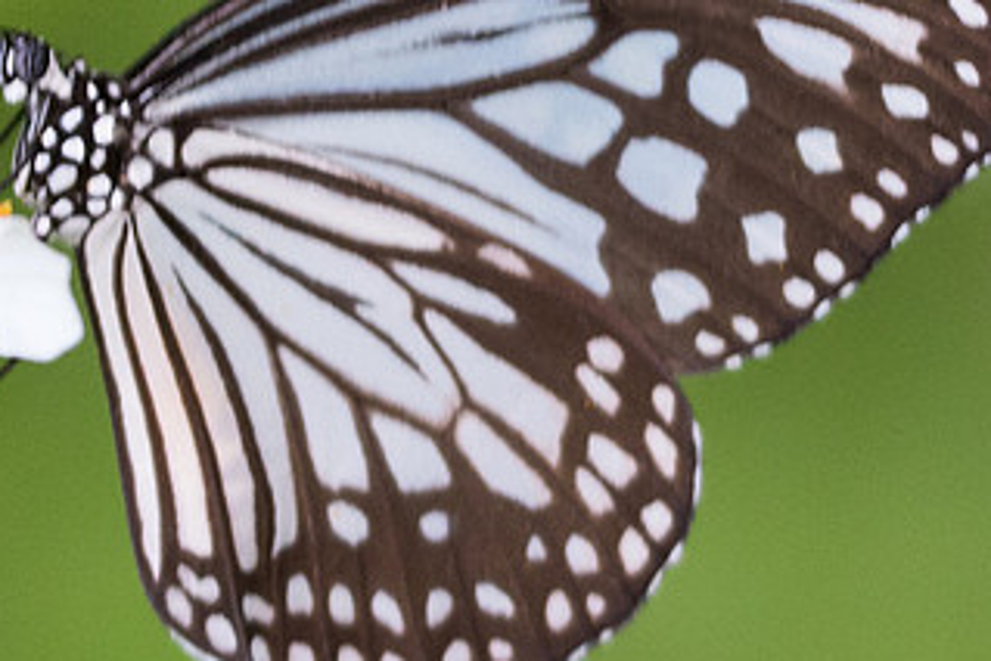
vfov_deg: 1.3
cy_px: -122
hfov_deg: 2.0
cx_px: 495
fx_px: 28943
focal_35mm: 1051
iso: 800
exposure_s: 1/500
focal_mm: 150
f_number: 3.5
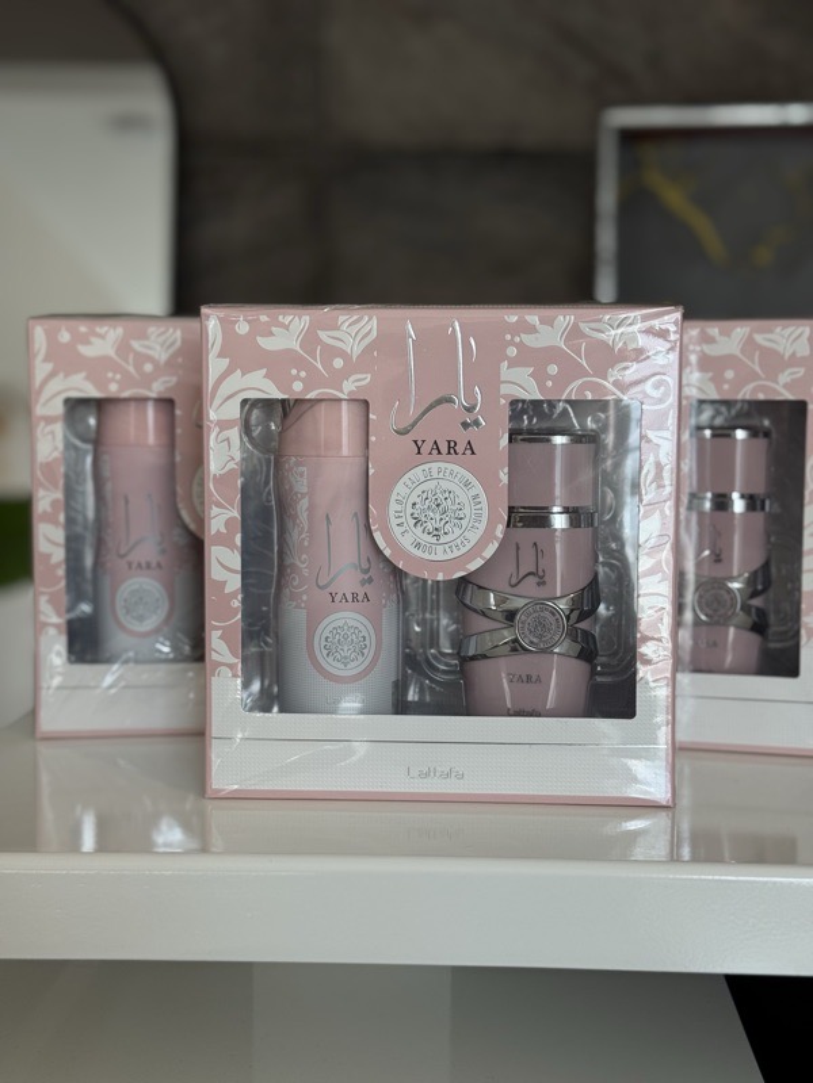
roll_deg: +0.1
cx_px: 406
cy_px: 542
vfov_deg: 39.7
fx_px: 1503
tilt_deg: -3.8
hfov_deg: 30.3
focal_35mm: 48
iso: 80
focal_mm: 6.76
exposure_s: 1/121
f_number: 1.78
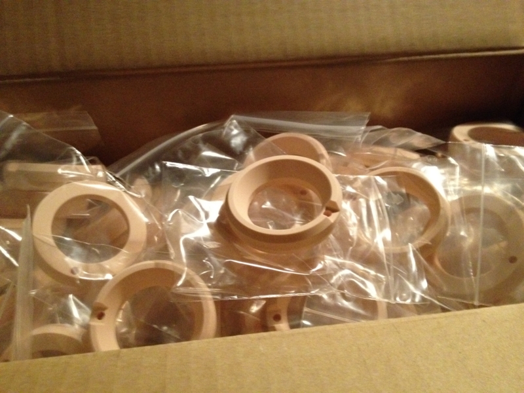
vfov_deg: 40.7
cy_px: 196
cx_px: 262
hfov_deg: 52.6
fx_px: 530
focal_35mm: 35
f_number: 2.4
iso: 800
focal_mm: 4.28
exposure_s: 1/15
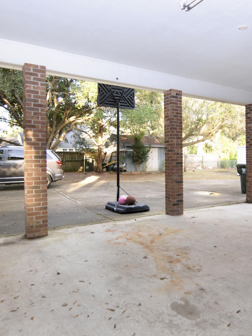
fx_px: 246
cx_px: 168
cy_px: 170
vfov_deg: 68.6
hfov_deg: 53.2
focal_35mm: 25
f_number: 4
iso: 200
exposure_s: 1/50
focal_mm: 11.5
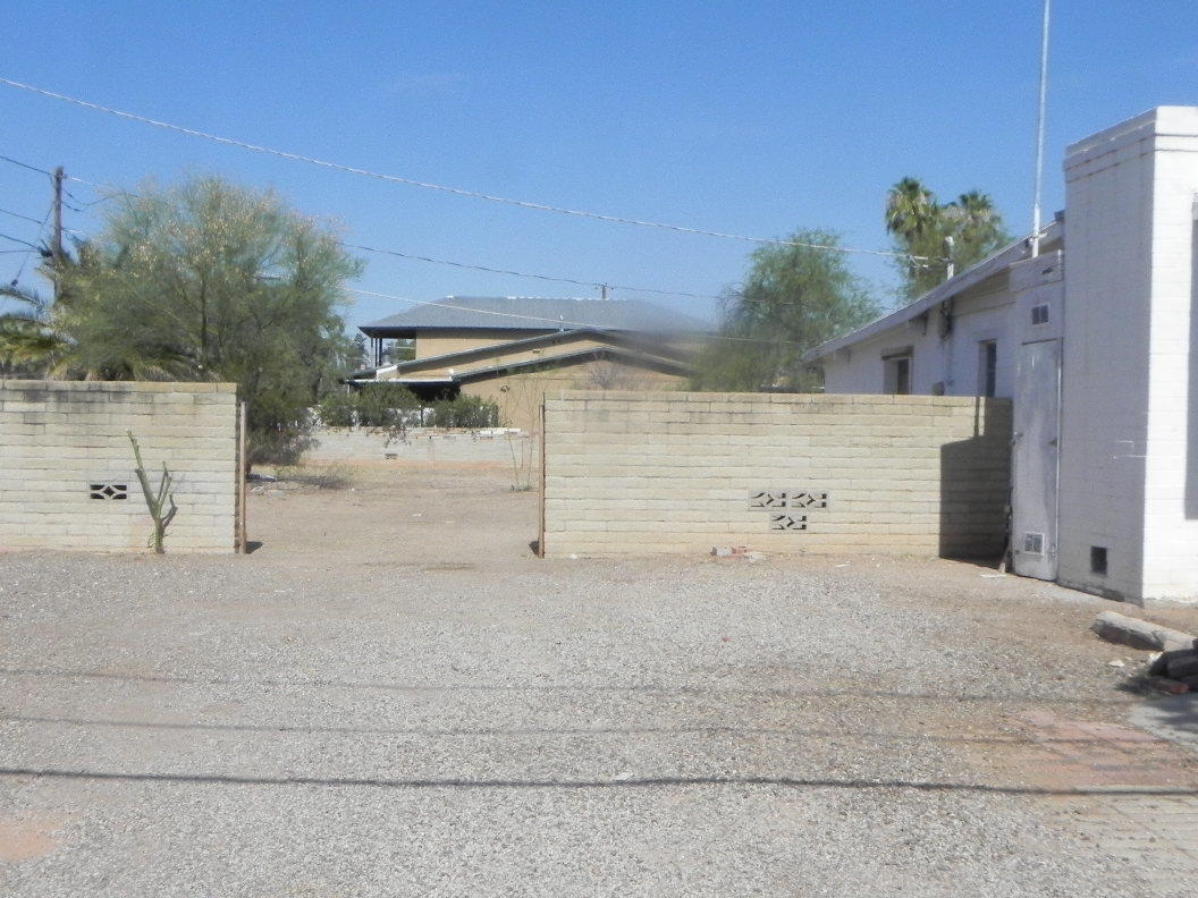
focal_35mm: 40
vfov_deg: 35.9
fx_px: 1384
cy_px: 526
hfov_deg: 46.6
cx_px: 490
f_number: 8
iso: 160
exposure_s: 1/434
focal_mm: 5.9
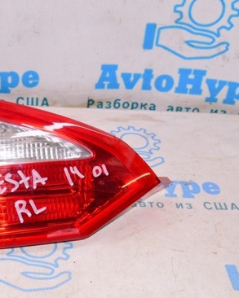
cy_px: 144
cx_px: 36
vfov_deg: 31.9
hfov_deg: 25.2
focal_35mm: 59
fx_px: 521
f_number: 8
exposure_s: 1/200
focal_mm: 24
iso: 1600
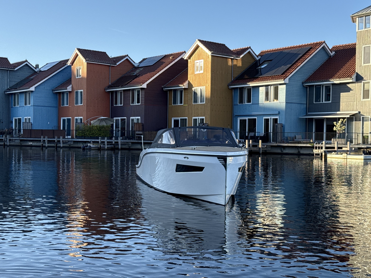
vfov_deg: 30.3
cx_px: 186
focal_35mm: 48
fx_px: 514
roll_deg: -1.4
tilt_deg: -0.2
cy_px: 139
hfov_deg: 39.7
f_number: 1.78
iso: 100
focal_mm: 6.76
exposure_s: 1/1203
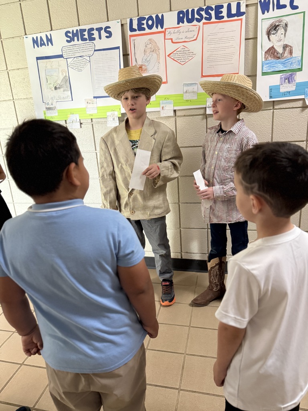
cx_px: 154
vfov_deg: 71.6
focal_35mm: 24
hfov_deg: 56.8
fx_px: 285
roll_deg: +4.1
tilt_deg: -16.1
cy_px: 206
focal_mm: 6.76
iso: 400
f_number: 1.78
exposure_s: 1/60
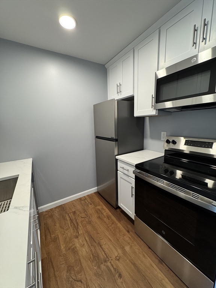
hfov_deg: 85.7
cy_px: 144
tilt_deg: -10.5
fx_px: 116
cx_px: 108
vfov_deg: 102.1
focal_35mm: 14
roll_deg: +2.1
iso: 320
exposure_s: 1/120
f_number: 2.2
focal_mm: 2.22
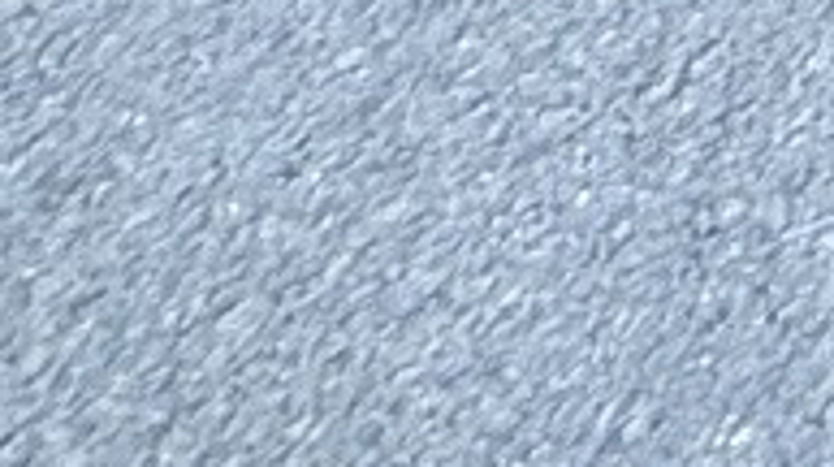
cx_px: 2264
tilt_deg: -27.7
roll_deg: -5.7
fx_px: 2518
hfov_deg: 12.4
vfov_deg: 6.5
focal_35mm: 114
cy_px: -1794
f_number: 2.2
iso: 250
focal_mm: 2.22
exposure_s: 1/99
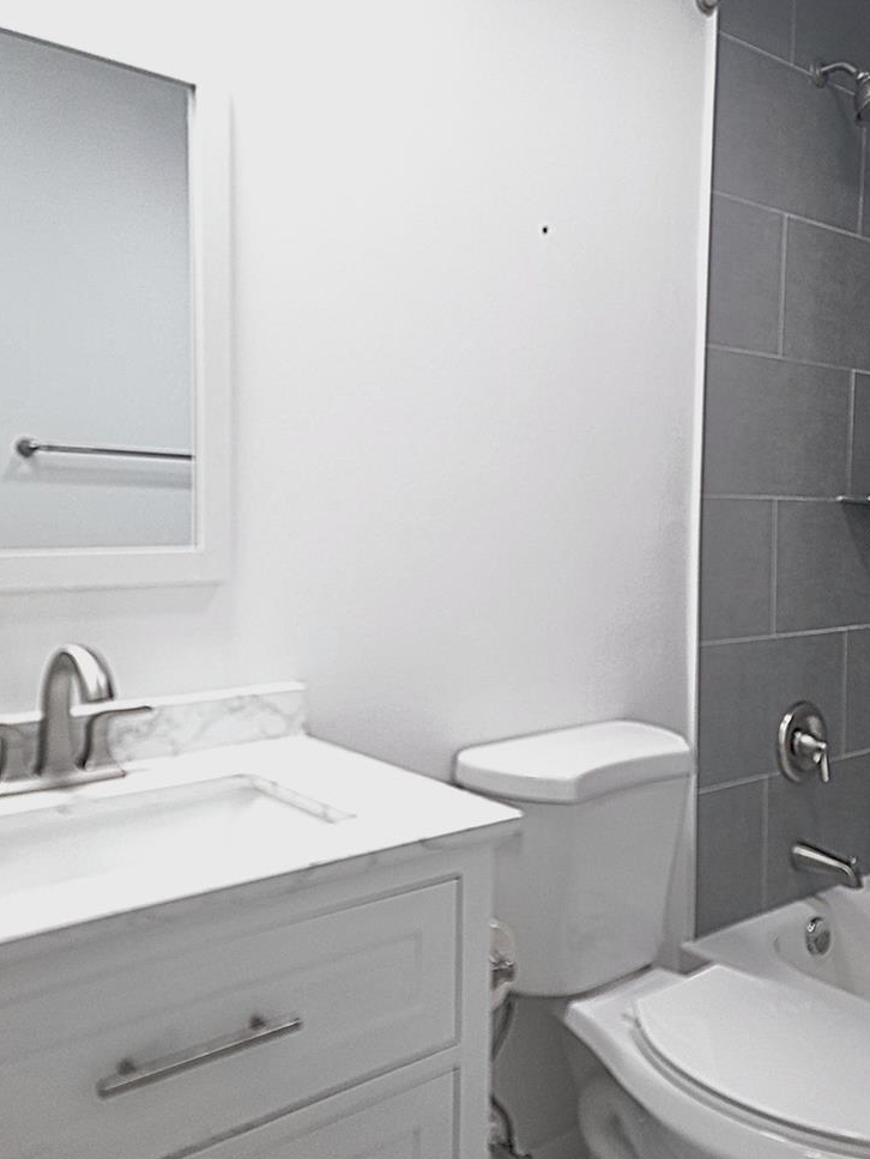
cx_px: 416
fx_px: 1039
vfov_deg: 58.3
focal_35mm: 31
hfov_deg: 45.4
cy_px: 540
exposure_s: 1/50
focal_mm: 7
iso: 100
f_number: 1.8
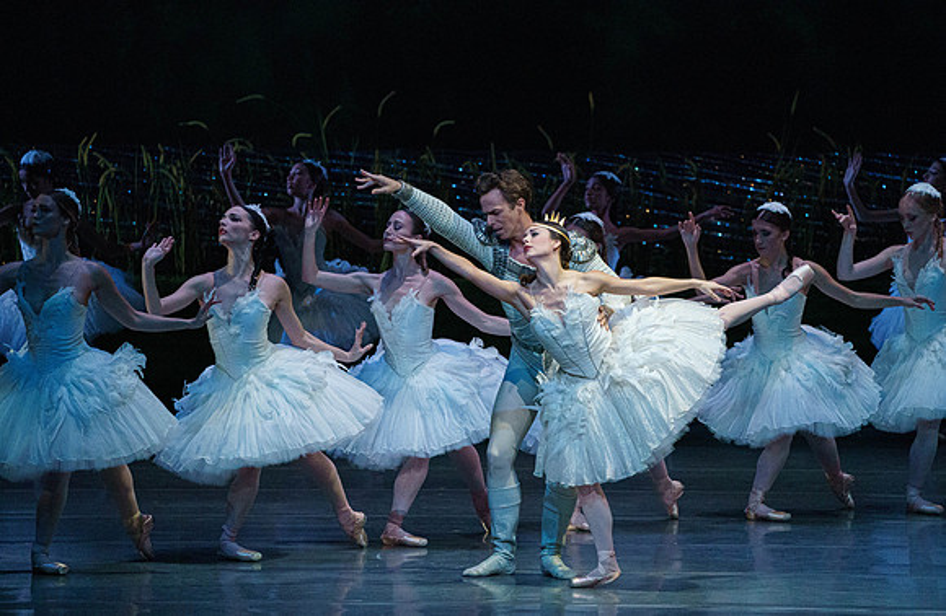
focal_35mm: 332
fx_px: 8672
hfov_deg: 6.2
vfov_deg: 4.1
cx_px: 473
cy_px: 315
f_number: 5.6
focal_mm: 330
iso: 8000
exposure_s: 1/250
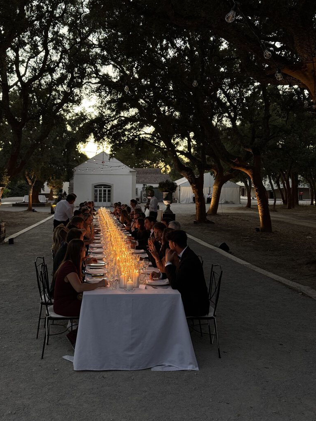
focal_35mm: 35
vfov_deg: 52.3
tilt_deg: +2.6
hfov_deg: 40.5
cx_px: 123
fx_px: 426
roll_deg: +0.1
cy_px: 167
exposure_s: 1/80
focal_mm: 6.76
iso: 200
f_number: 1.78
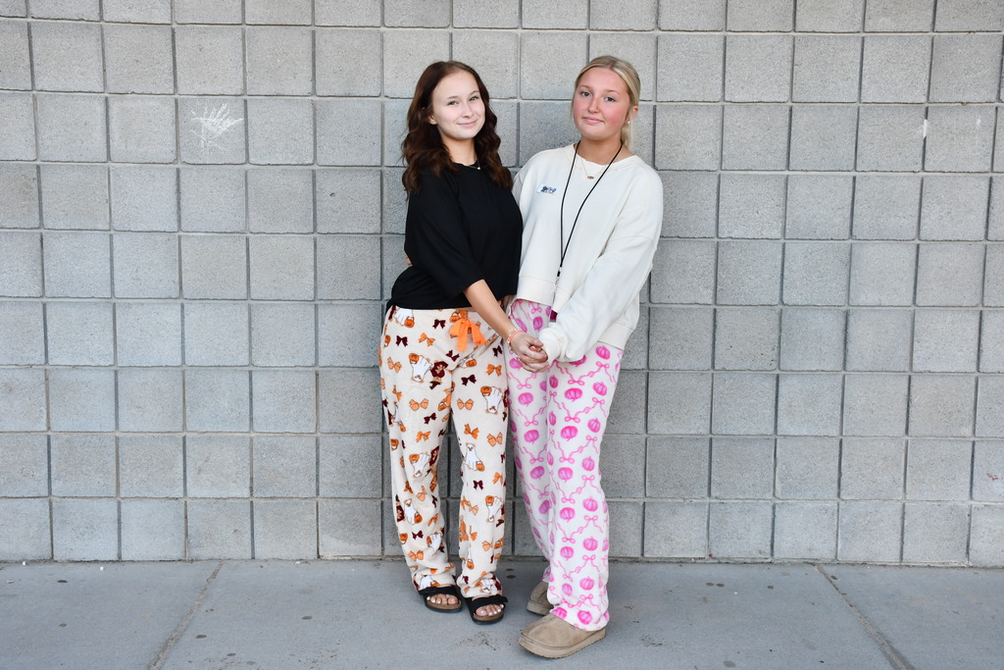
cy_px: 335
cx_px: 502
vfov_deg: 34.2
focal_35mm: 39
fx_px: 1088
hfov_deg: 49.5
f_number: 5.6
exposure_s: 1/250
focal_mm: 26
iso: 400
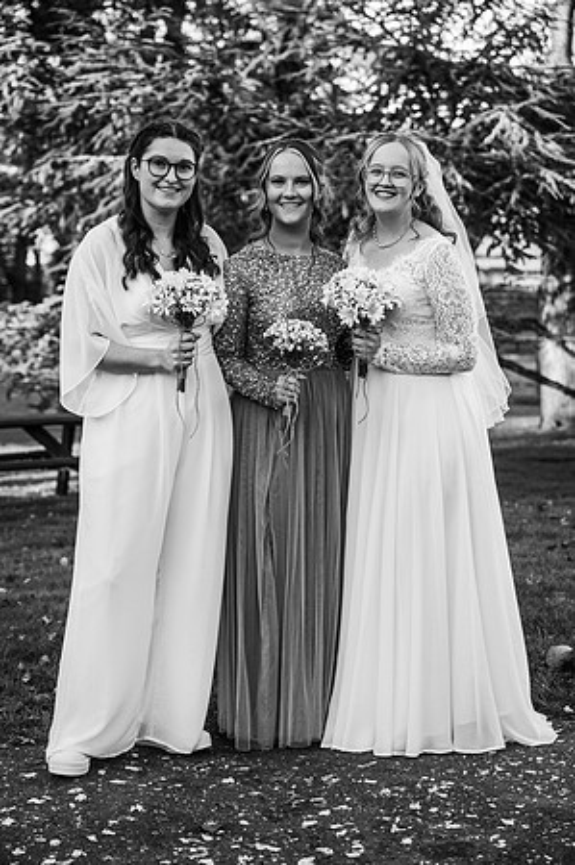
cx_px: 288
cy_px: 432
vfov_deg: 28.9
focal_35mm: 70
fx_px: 1681
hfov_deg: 19.4
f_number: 4
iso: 100
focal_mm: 70
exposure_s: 1/320
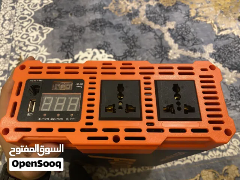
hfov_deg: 67.3
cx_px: 120
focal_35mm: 26
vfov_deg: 53.1
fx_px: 180
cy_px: 90
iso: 500
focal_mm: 4.25
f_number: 1.8
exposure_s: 1/25
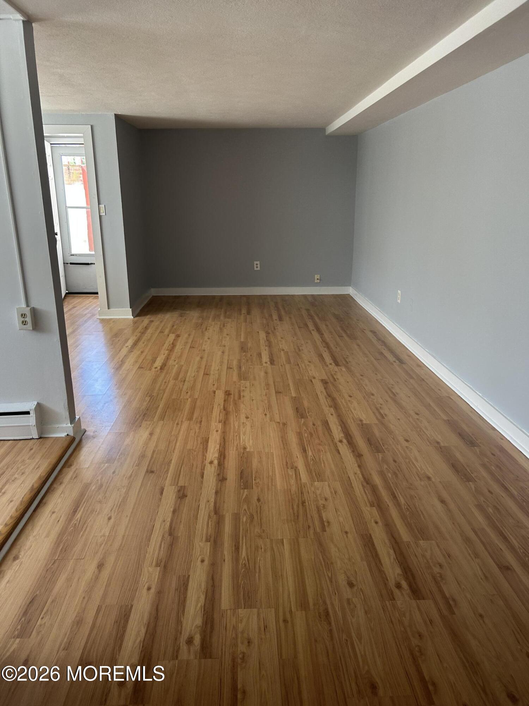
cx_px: 264
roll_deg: -1.7
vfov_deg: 67.3
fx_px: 530
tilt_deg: -13.4
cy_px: 353
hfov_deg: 53.1
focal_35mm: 26
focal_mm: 5.7
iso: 80
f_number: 1.5
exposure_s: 1/121
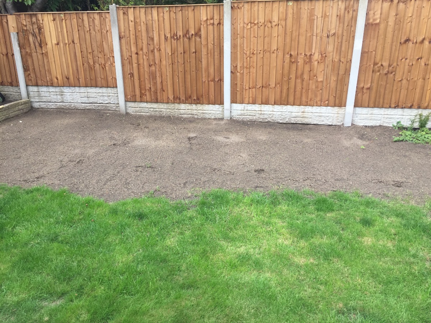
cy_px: 162
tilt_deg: -22.8
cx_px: 216
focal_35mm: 29
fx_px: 361
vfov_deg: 48.2
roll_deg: +1.2
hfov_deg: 61.7
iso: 32
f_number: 2.2
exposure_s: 1/430
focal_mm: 4.15
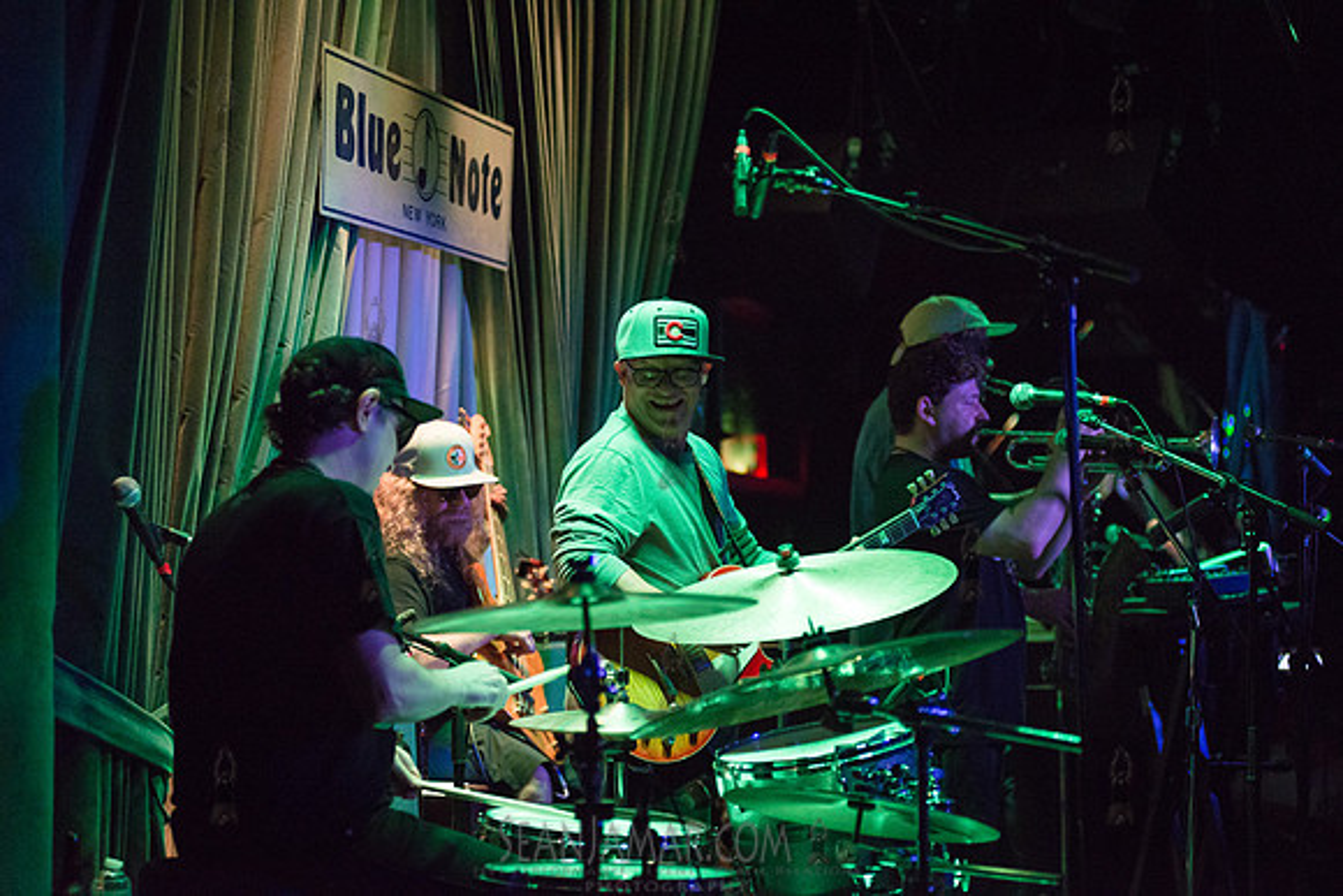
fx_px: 2985
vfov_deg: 17.1
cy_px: 448
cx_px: 672
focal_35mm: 80
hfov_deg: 25.4
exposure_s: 1/400
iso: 4000
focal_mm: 80
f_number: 2.8
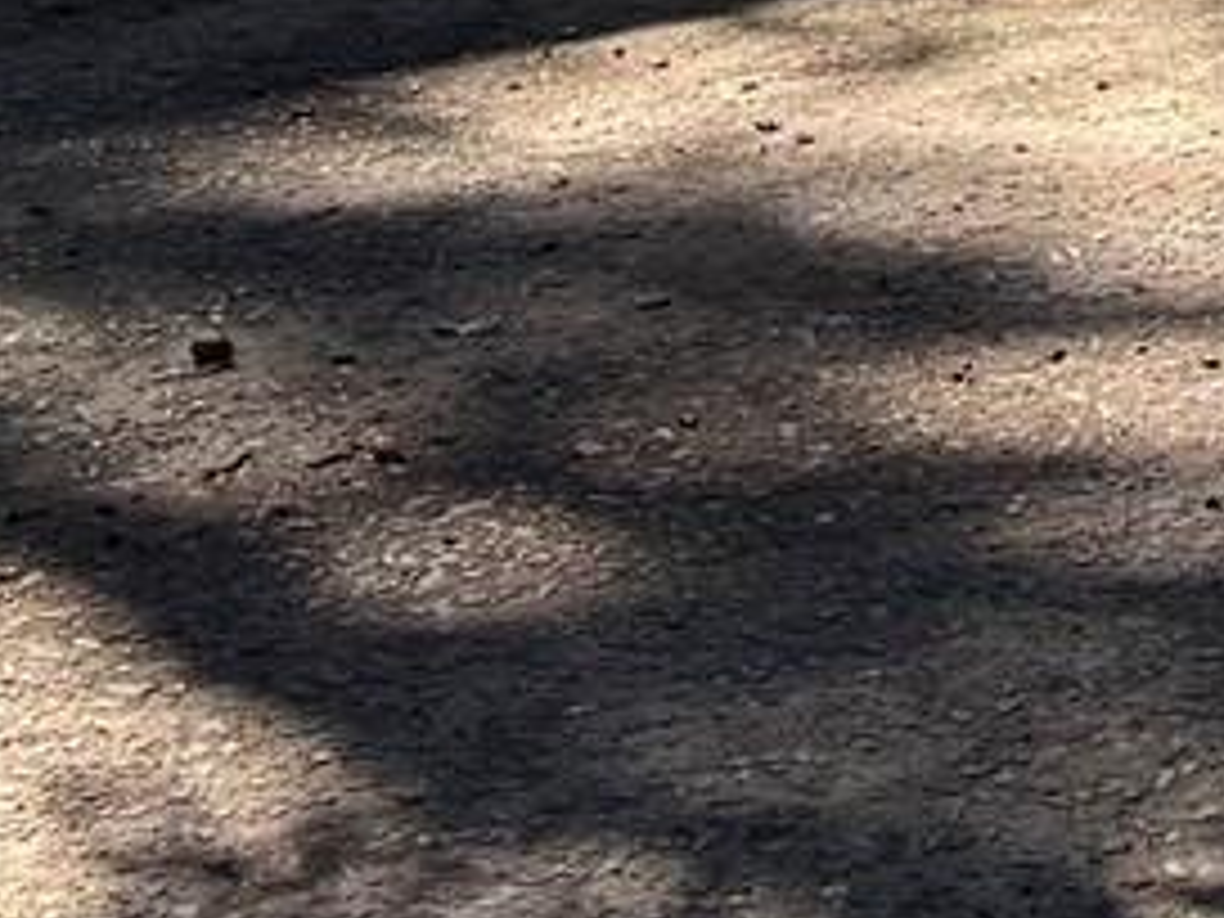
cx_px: 2182
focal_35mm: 181
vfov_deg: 7.1
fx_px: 6400
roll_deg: +1.4
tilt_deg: +5.4
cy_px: -2066
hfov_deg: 10.3
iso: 100
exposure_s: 1/955
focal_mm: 6.76
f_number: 1.78
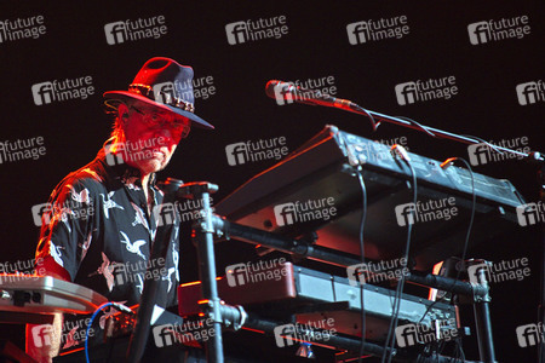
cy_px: 182
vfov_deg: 6.9
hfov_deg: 10.3
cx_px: 272
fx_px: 3028
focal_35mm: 200
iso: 3200
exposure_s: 1/125
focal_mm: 200
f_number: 2.8
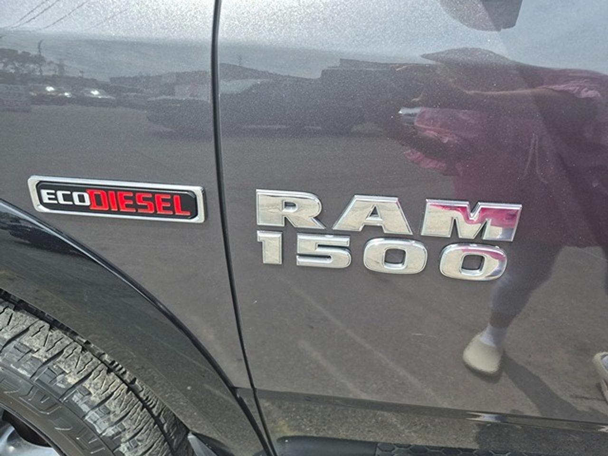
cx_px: 304
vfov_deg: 58.9
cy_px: 228
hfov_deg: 73.9
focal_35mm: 23
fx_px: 404
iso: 80
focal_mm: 5.4
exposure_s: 1/1808
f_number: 1.8
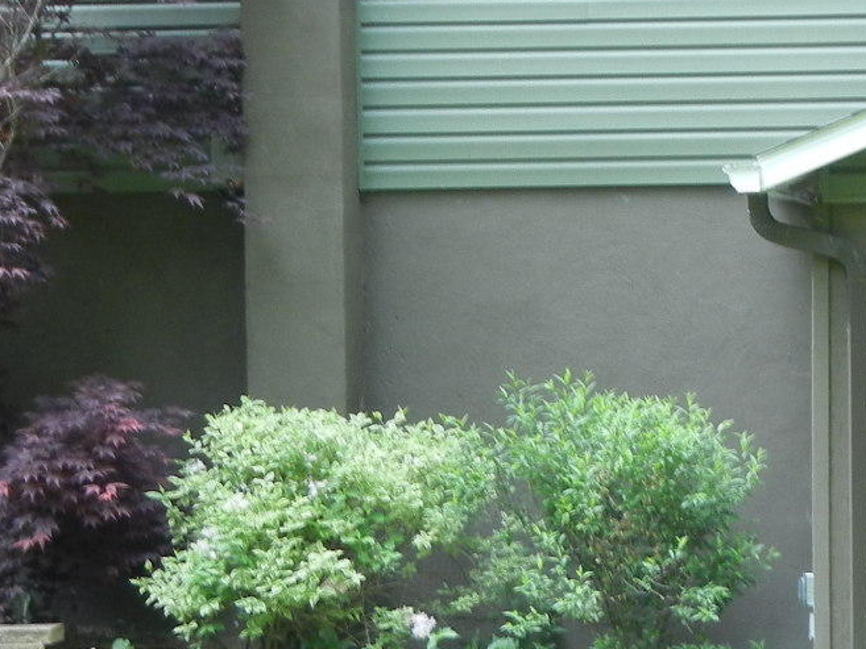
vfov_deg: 8.1
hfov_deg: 10.7
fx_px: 4604
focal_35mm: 184
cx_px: 745
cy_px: 101
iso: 160
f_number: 4
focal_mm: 10.6
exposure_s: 1/62.5
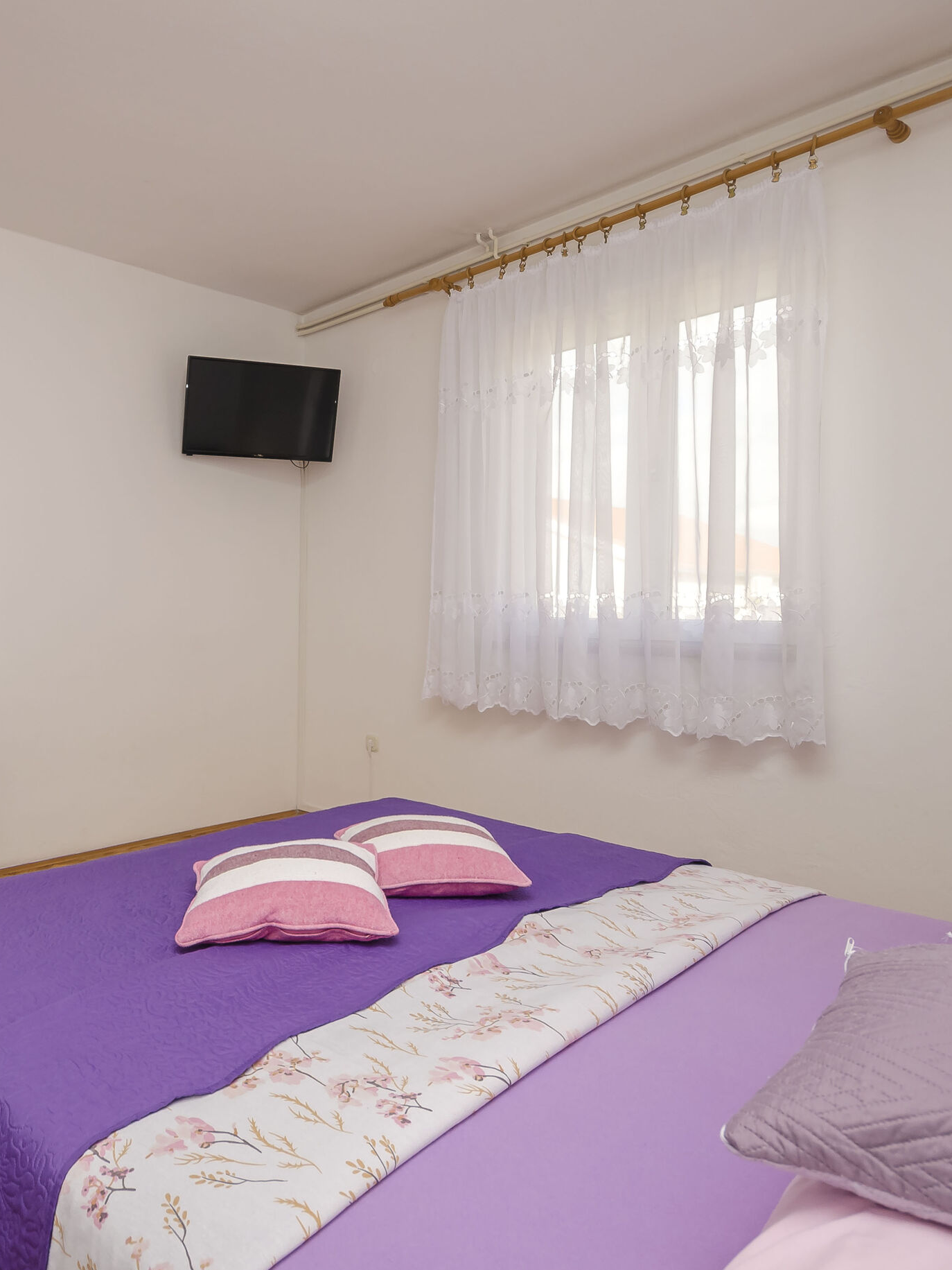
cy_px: 642
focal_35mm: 22
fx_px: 807
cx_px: 245
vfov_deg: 76.4
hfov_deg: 58.1
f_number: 9
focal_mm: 10
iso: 100
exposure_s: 1/100
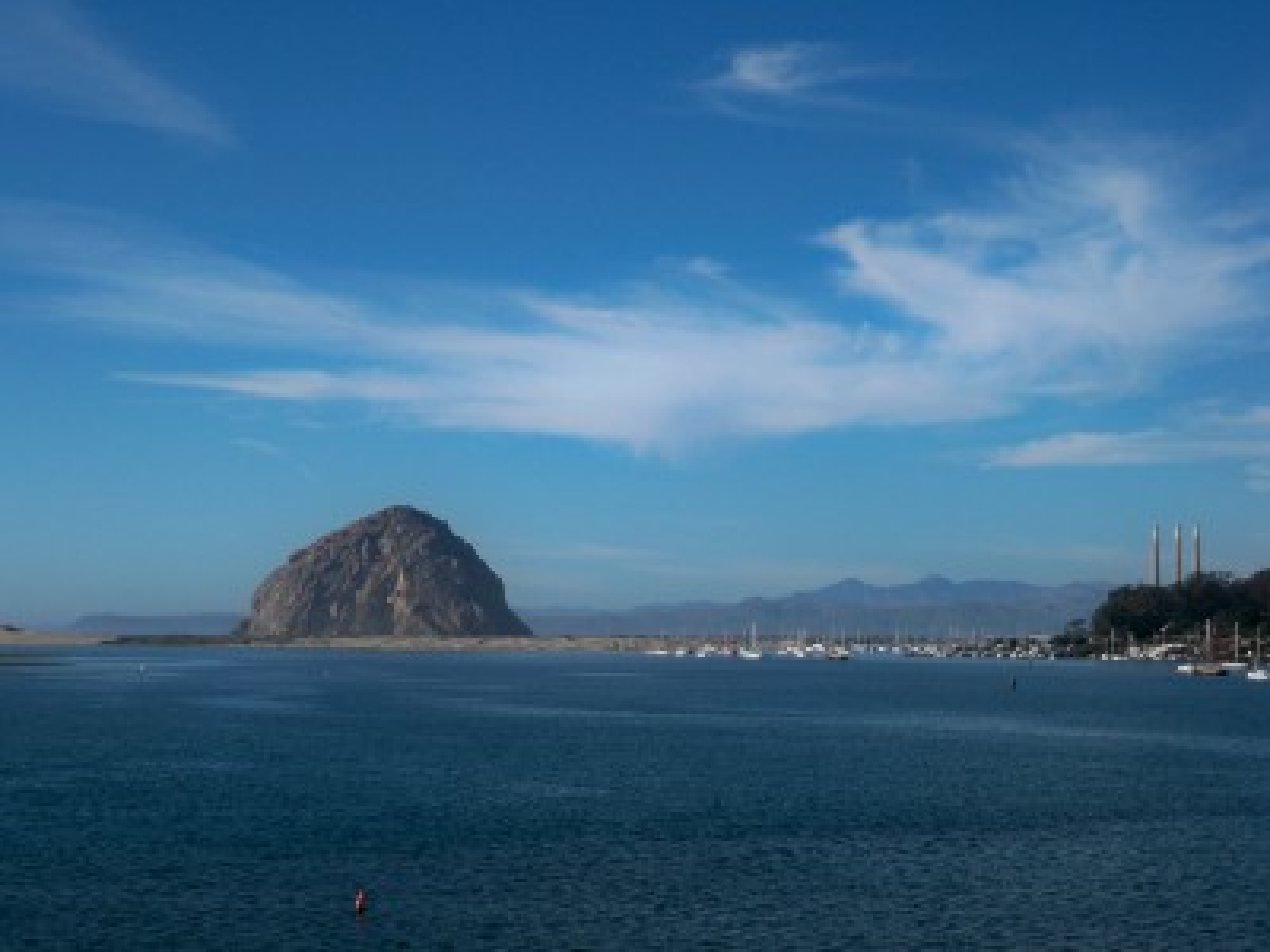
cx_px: 635
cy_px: 476
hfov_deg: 28.6
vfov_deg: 21.6
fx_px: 2495
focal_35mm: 68
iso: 64
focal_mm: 12.1
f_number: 6.9
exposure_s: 1/500
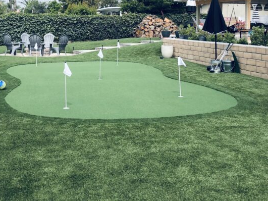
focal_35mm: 54
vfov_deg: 26.5
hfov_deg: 35.5
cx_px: 115
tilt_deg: -0.2
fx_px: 418
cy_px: 39
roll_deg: -1.4
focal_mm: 3.99
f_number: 1.8
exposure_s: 1/1736
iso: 20
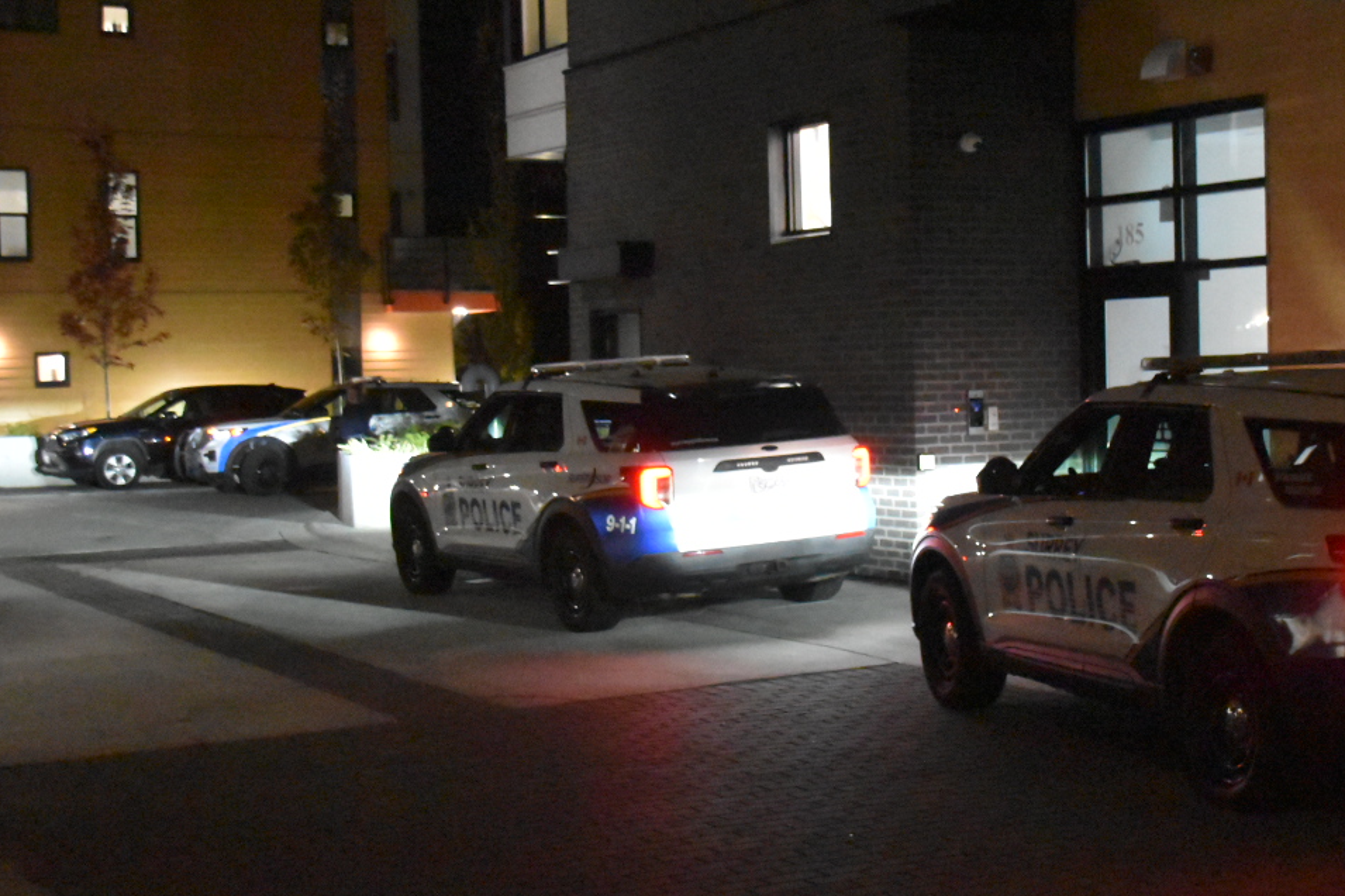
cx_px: 861
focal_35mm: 56
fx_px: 2091
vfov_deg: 24.2
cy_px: 434
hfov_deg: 35.4
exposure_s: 1/60
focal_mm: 22
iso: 11400
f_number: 3.8
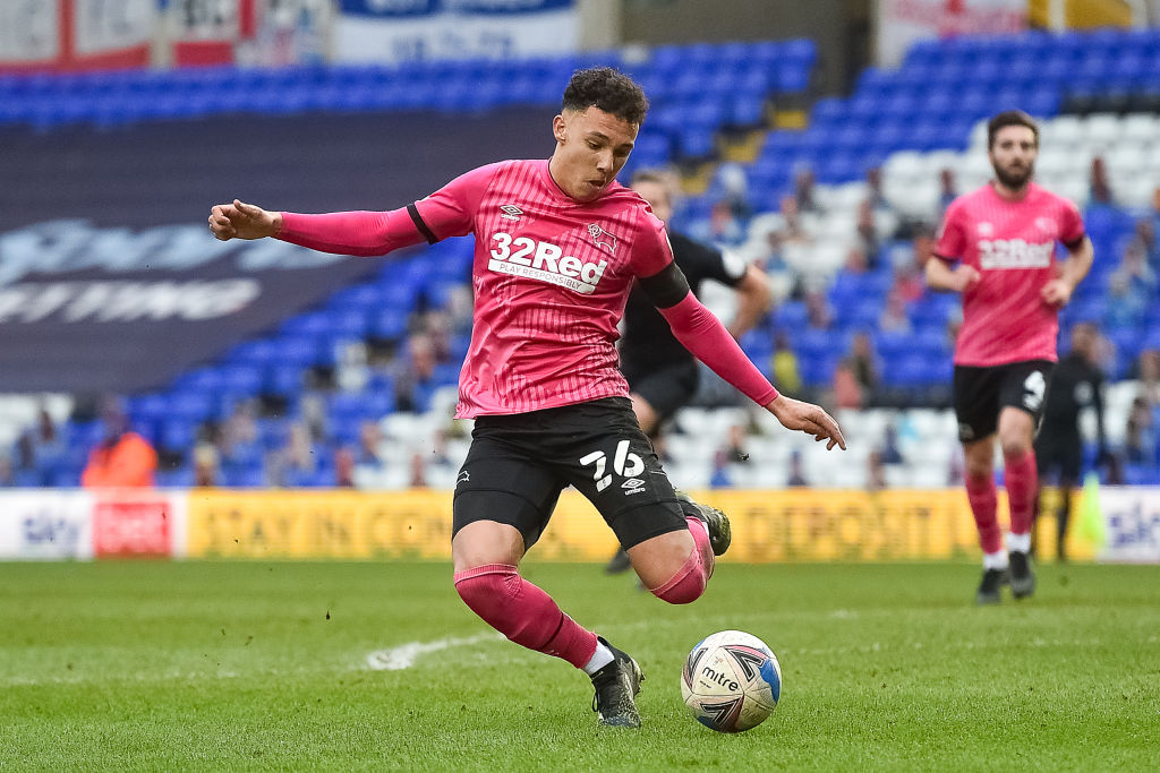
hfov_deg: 10.8
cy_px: 386
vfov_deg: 7.2
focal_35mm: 190
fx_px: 6123
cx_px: 580
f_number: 3.2
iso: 1250
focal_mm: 190
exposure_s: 1/1600
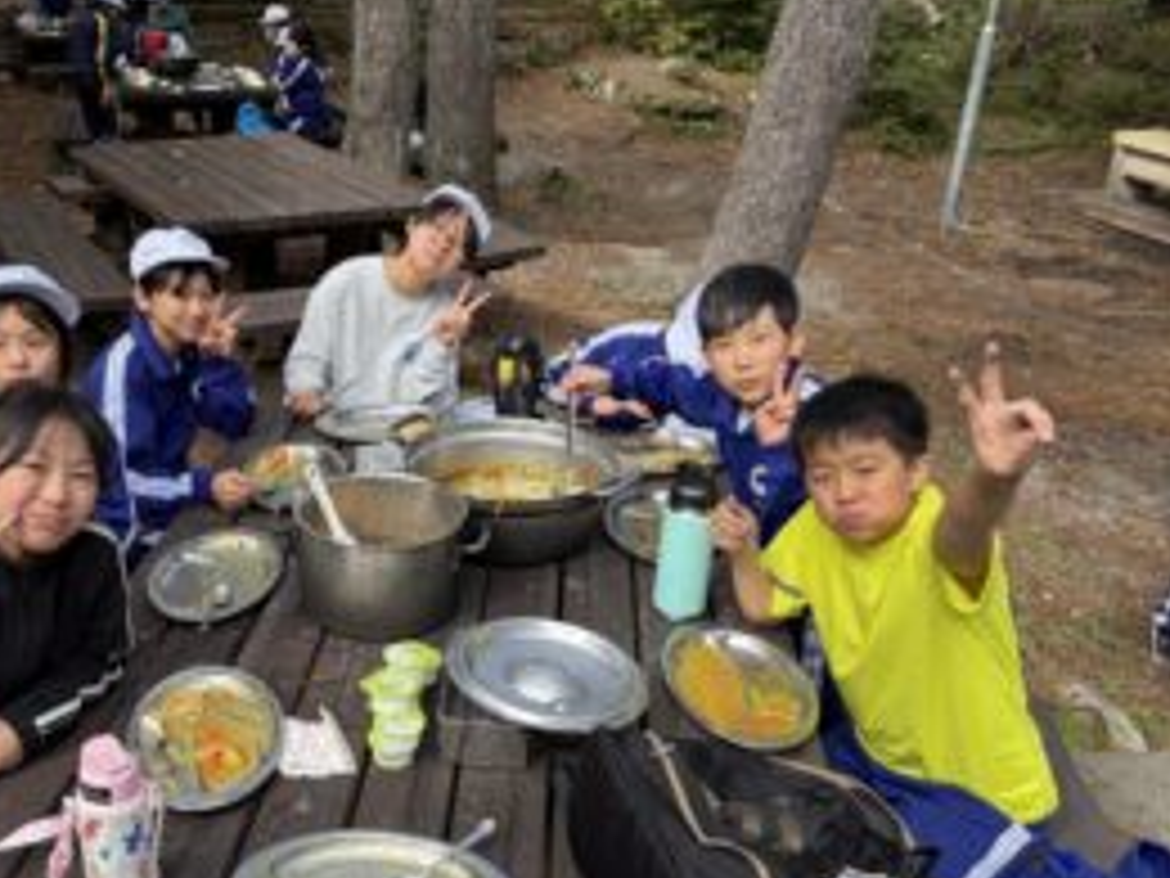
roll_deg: +0.1
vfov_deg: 39.6
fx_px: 1217
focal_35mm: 36
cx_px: 400
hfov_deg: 50.5
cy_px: 495
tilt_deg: -24.9
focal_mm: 5.96
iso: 50
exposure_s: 1/782
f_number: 1.6
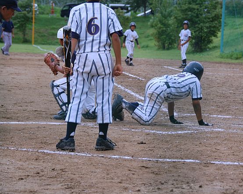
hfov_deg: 15.3
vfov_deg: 12.2
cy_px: 92
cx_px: 126
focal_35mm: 126
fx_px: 906
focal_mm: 62
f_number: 5
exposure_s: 1/640
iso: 400
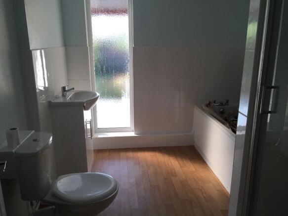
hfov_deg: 61.7
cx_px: 144
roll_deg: -0.4
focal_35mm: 29
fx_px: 241
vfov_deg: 48.2
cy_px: 108
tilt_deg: -14.2
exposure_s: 1/120
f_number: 2.2
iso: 50
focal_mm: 4.15
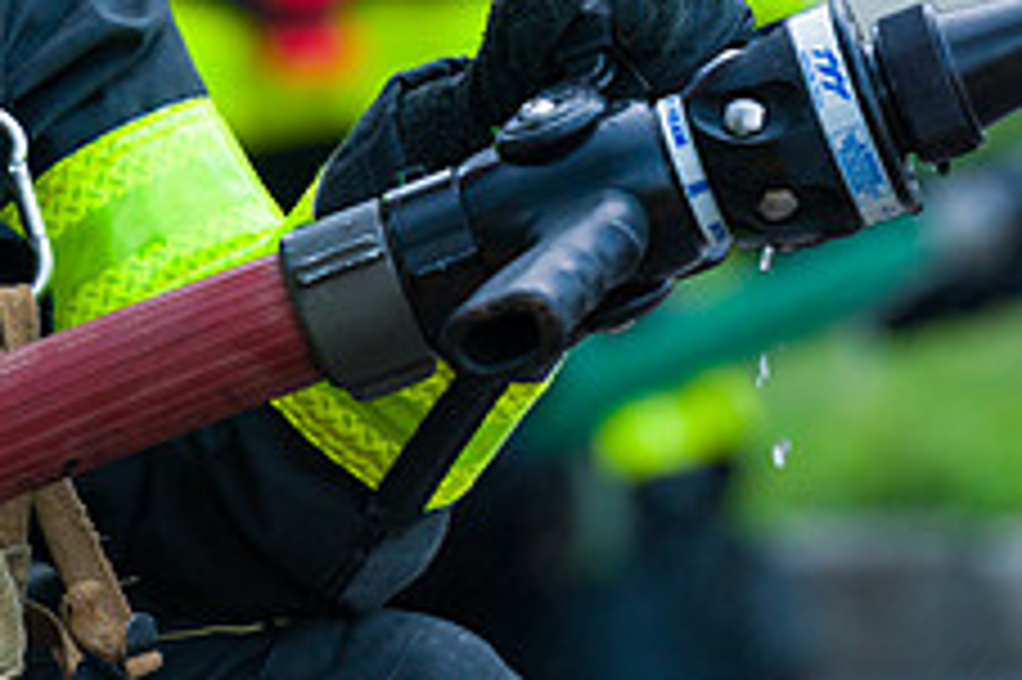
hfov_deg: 4.0
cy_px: -185
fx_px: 14467
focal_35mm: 510
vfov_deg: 2.7
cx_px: 500
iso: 1250
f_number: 3.2
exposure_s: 1/200
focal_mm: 200
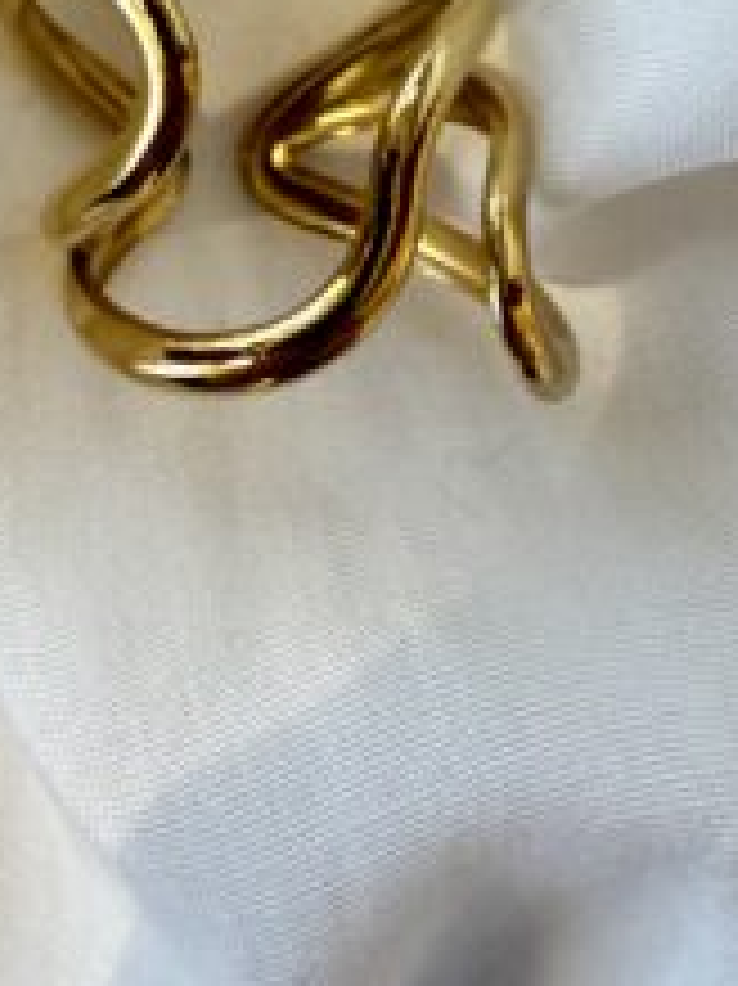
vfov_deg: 23.4
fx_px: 2077
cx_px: 158
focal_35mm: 73
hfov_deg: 20.0
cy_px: -322
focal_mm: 2.22
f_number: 2.2
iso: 500
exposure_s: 1/50
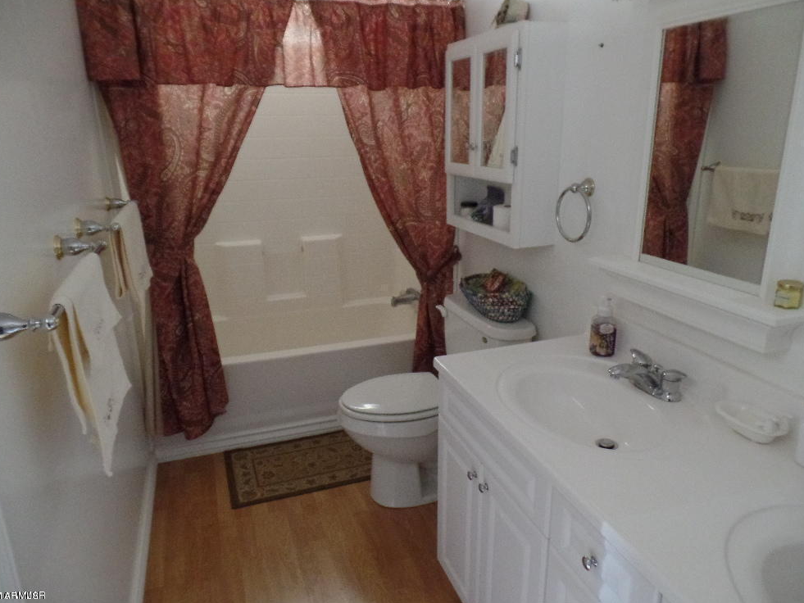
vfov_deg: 56.8
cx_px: 394
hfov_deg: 71.6
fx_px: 557
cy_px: 304
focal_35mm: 24
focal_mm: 4.1
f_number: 2.8
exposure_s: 1/15
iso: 800
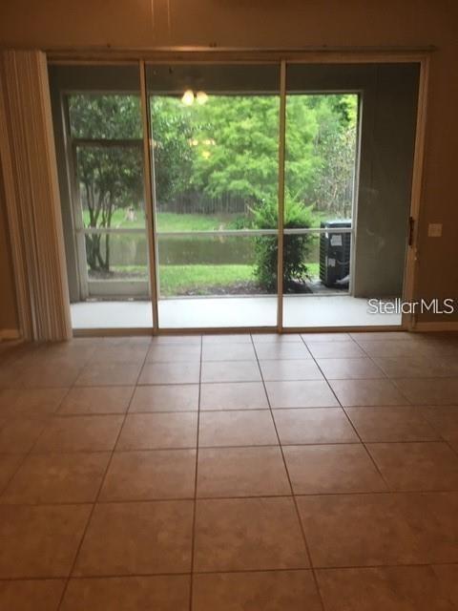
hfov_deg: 48.2
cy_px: 306
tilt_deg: -10.6
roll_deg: -0.5
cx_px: 229
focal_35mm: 29
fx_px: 512
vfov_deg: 61.7
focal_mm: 4.15
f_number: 2.2
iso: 64
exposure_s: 1/30
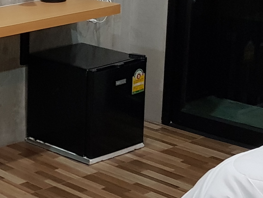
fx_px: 820
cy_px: 59
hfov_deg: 16.9
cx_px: -98
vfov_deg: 13.7
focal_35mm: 108
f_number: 1.7
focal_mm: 4.3
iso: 200
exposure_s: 1/26
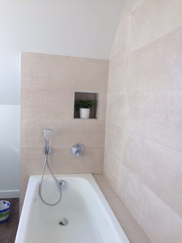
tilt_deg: -9.1
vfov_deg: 61.7
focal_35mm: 29
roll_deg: -0.7
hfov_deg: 48.2
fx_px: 203
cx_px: 91
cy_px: 122
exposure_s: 1/108
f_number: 2.2
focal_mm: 4.15
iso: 32
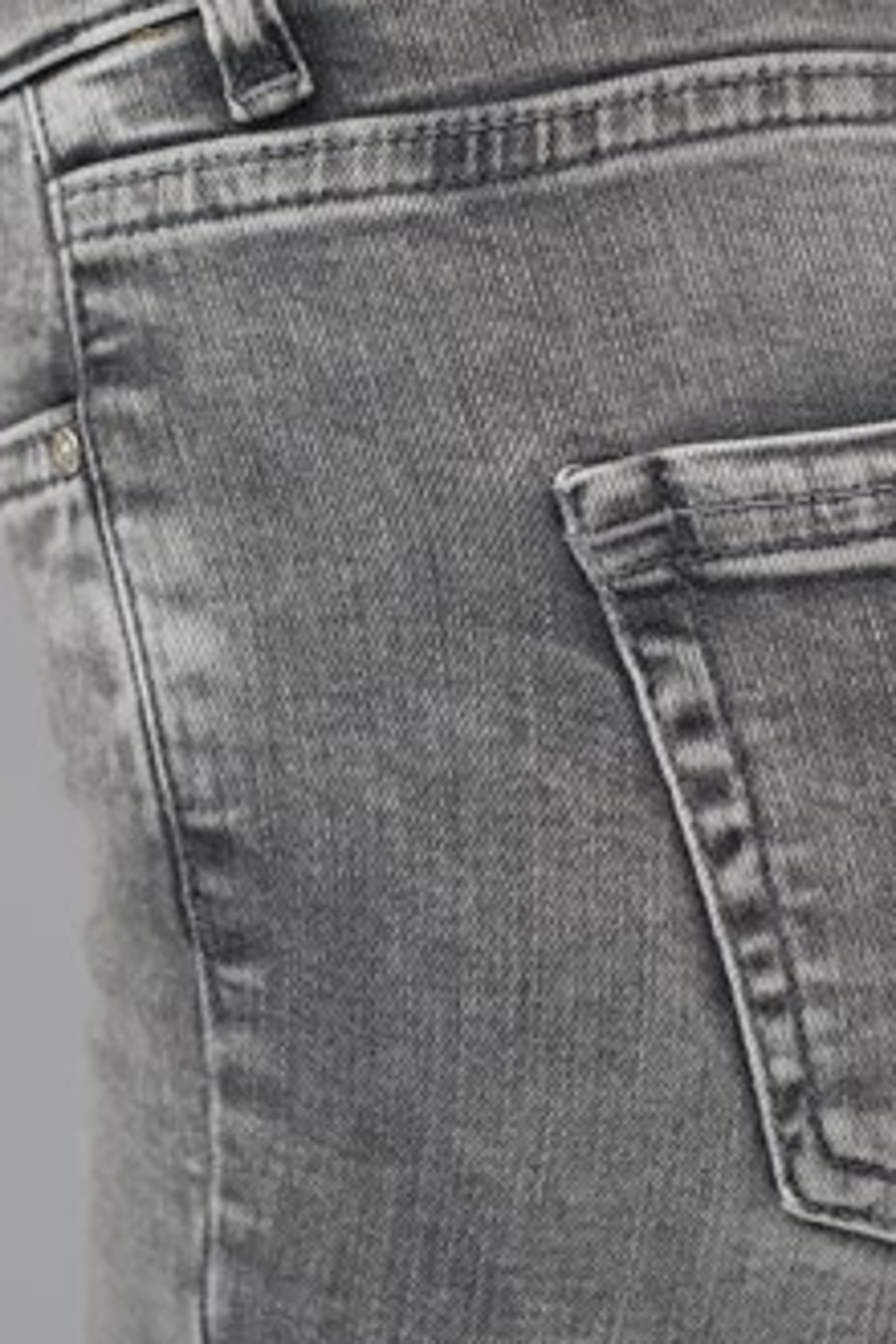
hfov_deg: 11.0
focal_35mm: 124
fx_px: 4629
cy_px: 503
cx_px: 599
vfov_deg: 16.5
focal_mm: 70
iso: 500
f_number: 4.5
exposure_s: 1/80
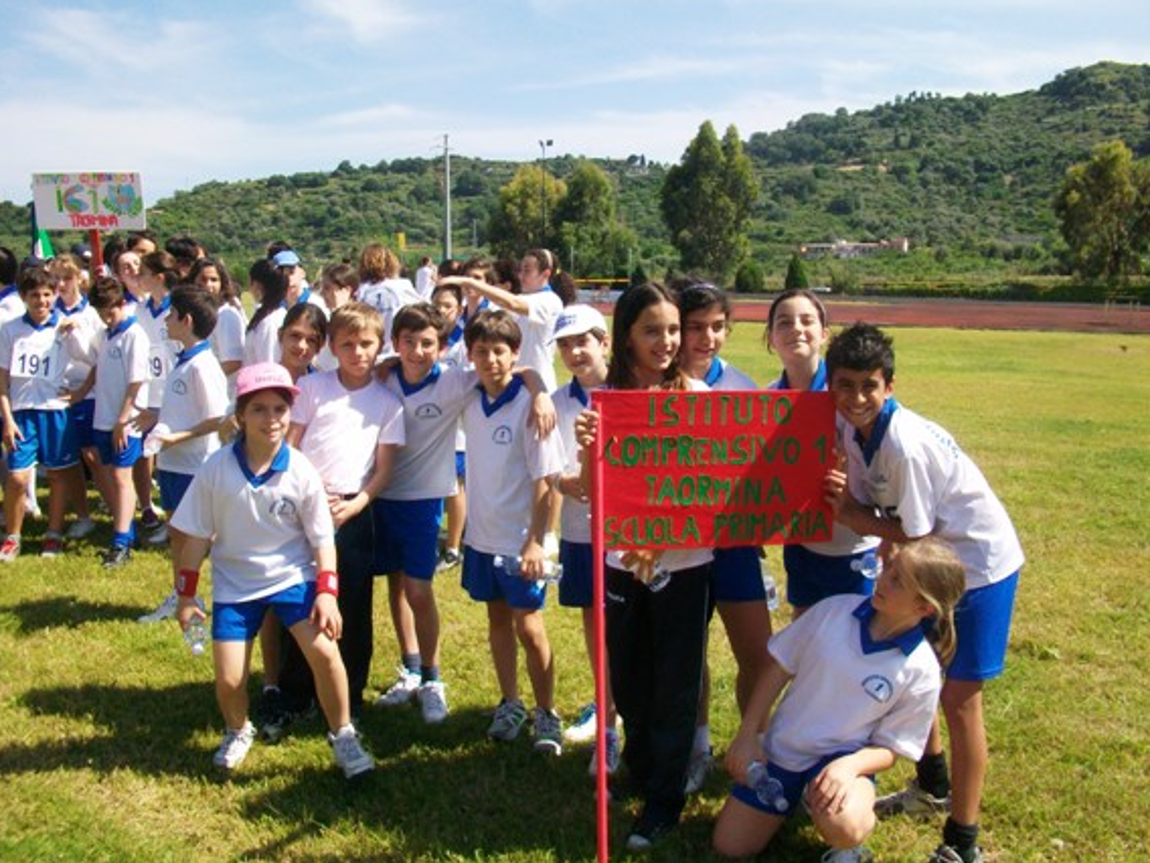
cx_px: 583
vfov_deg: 42.9
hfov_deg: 55.4
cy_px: 423
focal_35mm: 33
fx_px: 1096
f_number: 5.5
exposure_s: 1/250
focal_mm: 5.7
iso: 64
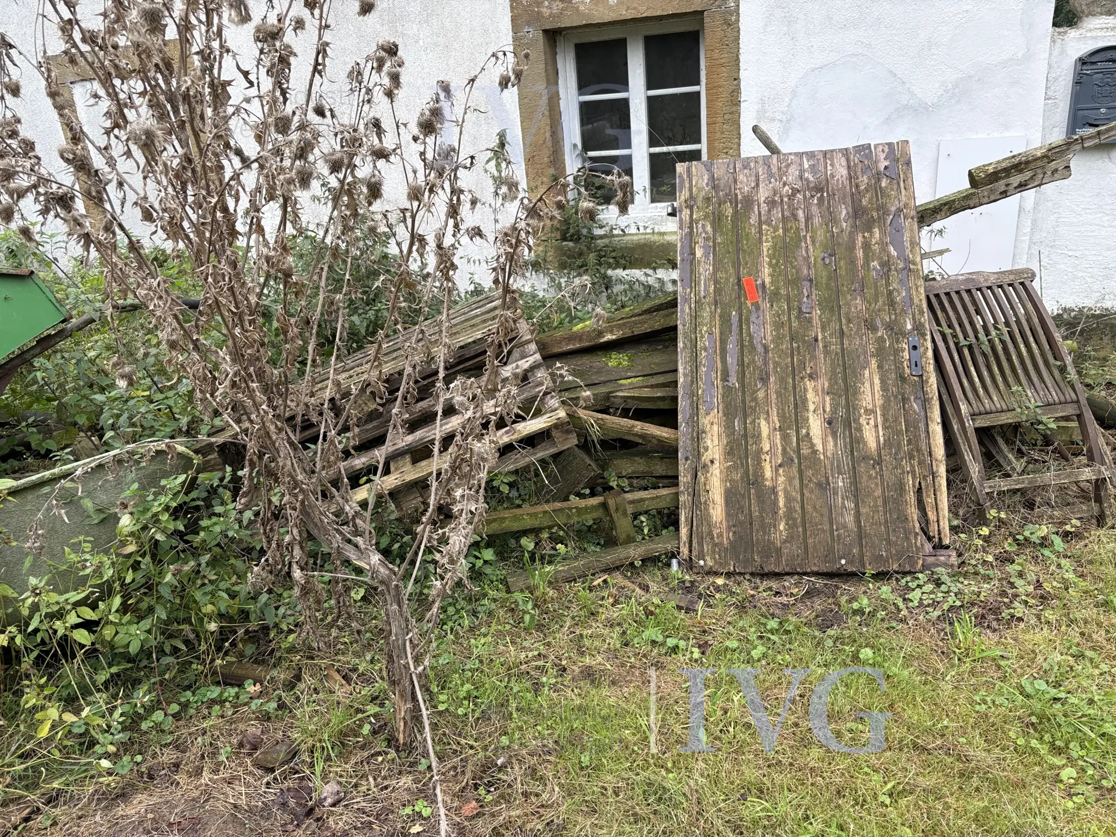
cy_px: 418
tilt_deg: -19.8
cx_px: 558
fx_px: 838
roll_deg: +6.5
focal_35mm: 26
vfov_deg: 53.1
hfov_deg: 67.3
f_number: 1.6
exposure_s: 1/299
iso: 40
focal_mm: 5.96
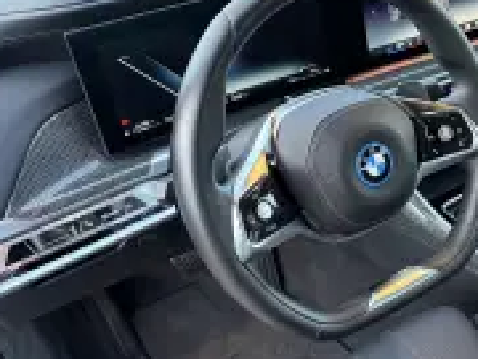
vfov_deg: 30.1
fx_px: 663
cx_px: 422
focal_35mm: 48
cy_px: 234
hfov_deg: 37.3
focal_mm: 6.76
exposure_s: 1/60
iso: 400
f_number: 1.78
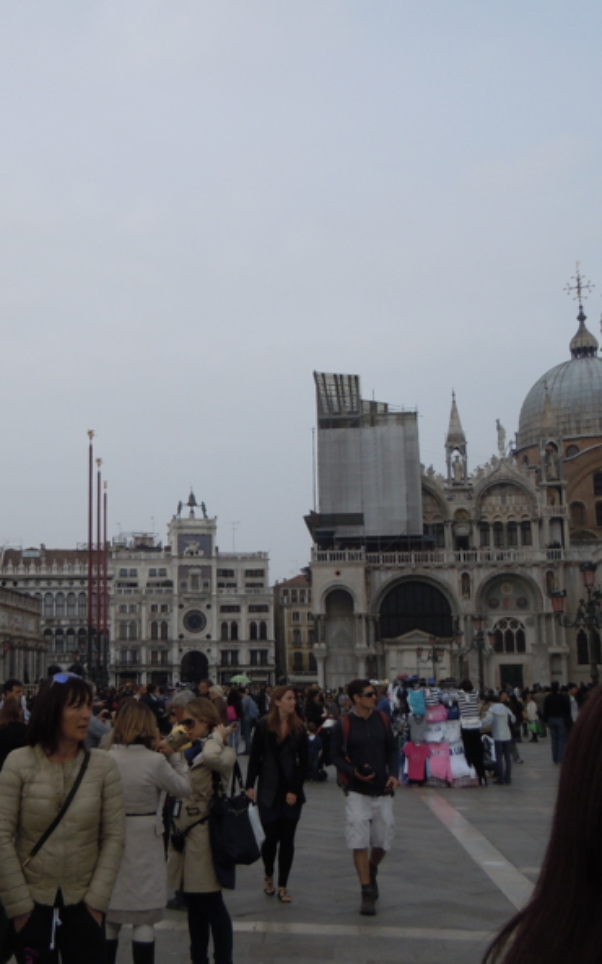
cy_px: 482
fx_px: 1129
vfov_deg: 46.2
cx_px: 172
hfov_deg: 29.5
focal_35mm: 43
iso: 100
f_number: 3.5
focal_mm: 5.4
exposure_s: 1/800
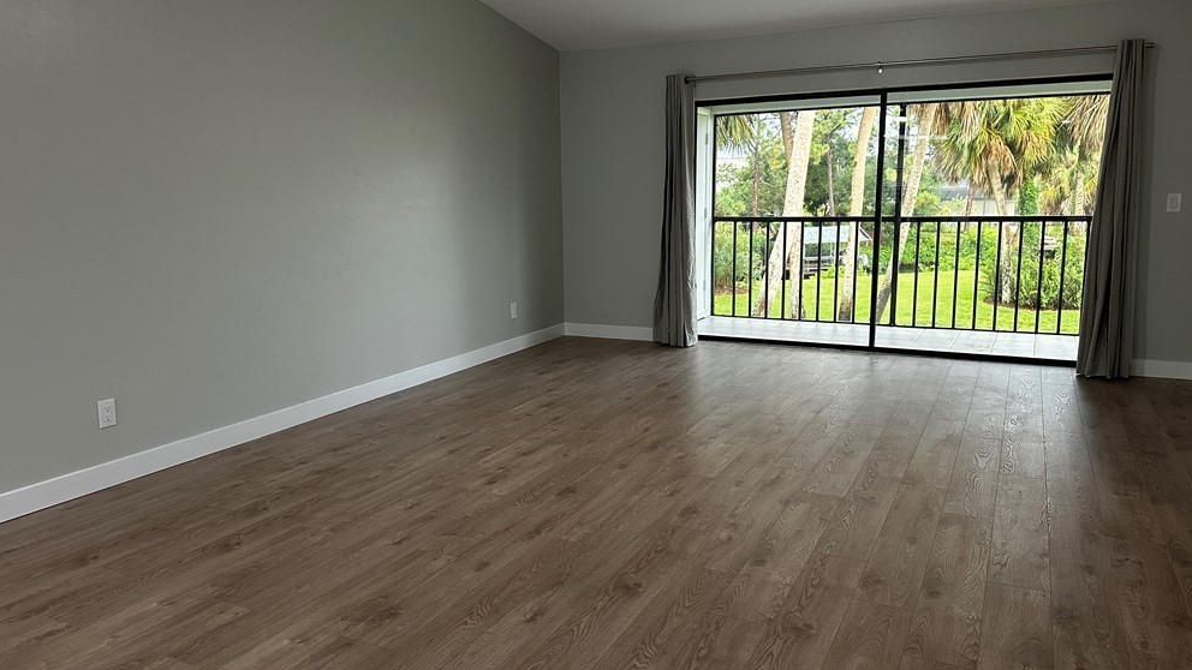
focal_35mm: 27
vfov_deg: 42.9
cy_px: 328
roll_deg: +0.8
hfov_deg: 69.9
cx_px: 590
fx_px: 853
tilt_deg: -9.3
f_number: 1.78
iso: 320
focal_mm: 6.86
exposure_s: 1/60
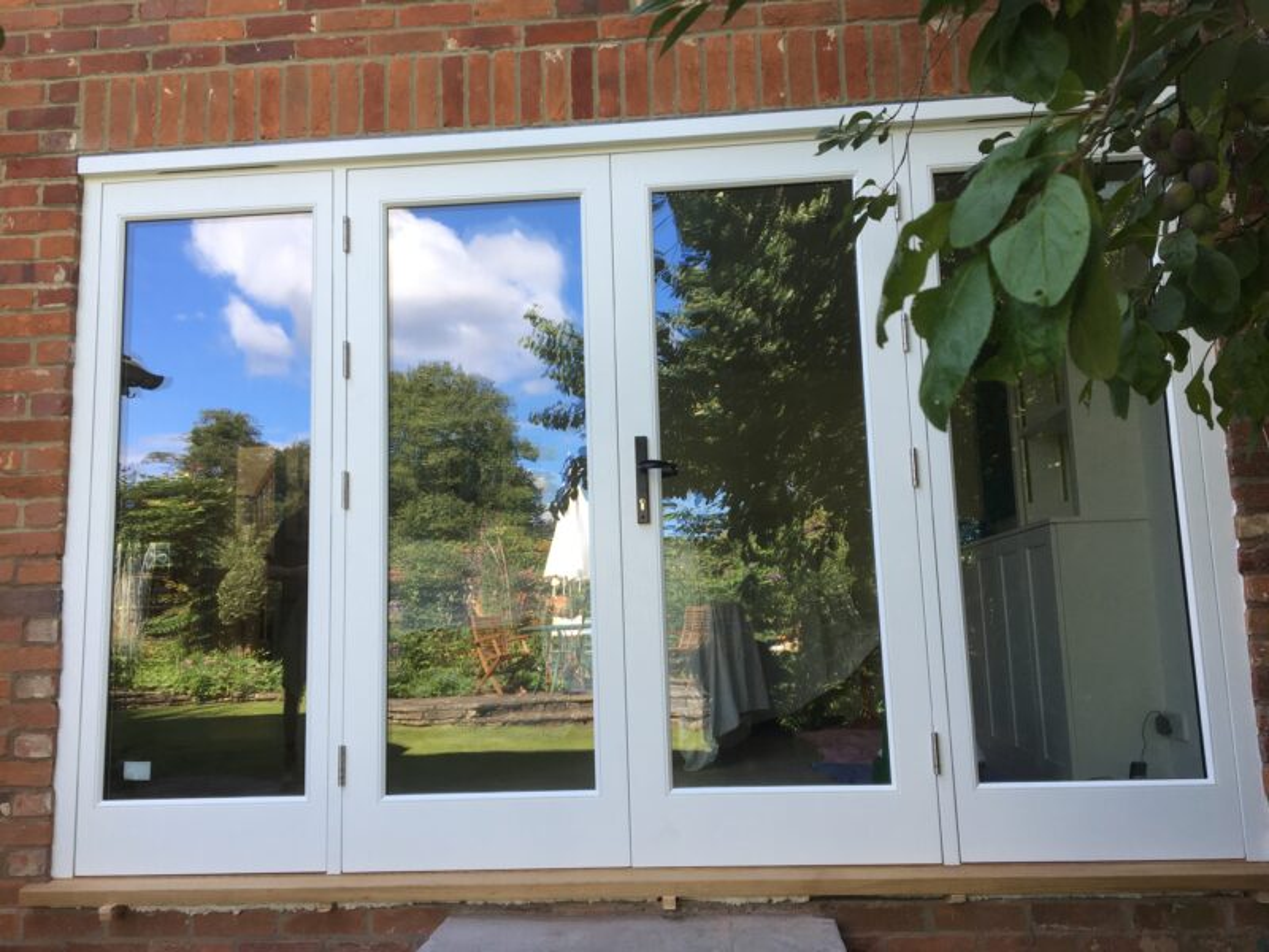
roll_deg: +0.9
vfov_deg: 48.2
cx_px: 634
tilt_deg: +8.4
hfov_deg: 61.7
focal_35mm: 29
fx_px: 1063
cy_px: 476
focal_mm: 4.15
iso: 25
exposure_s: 1/143
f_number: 2.2
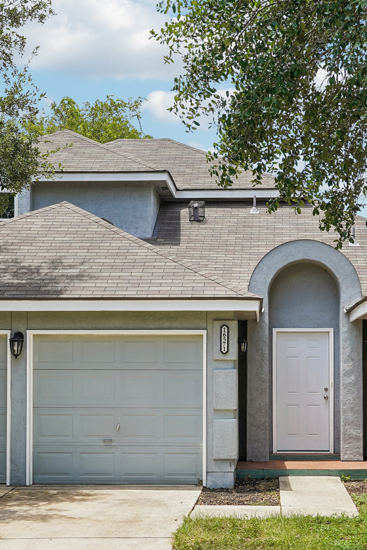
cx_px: 243
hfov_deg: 23.3
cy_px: 310
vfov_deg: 34.4
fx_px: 886
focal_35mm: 58
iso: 100
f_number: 8
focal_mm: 30
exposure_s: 1/160
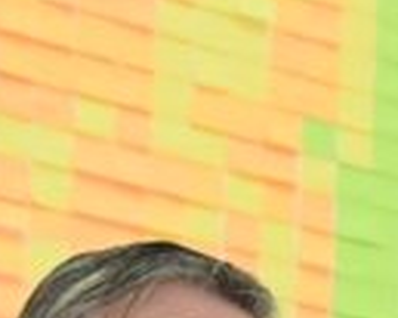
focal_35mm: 268
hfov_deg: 6.7
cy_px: 993
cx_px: 1117
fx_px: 3154
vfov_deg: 5.4
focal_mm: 36
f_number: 4
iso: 800
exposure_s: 1/250
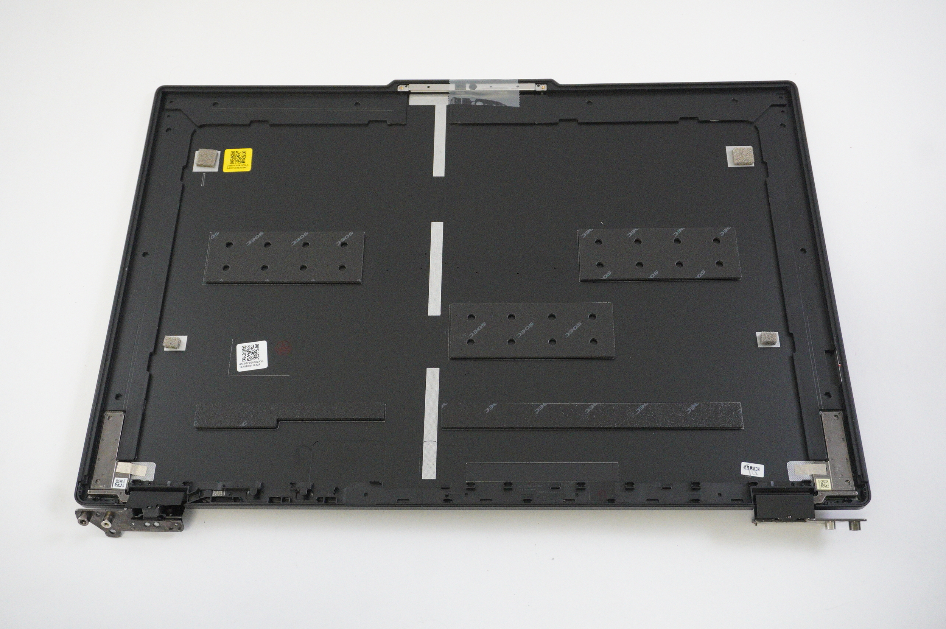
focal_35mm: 38
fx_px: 984
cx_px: 473
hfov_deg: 51.3
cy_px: 314
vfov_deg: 35.4
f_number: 5.6
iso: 5000
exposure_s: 1/200
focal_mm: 25
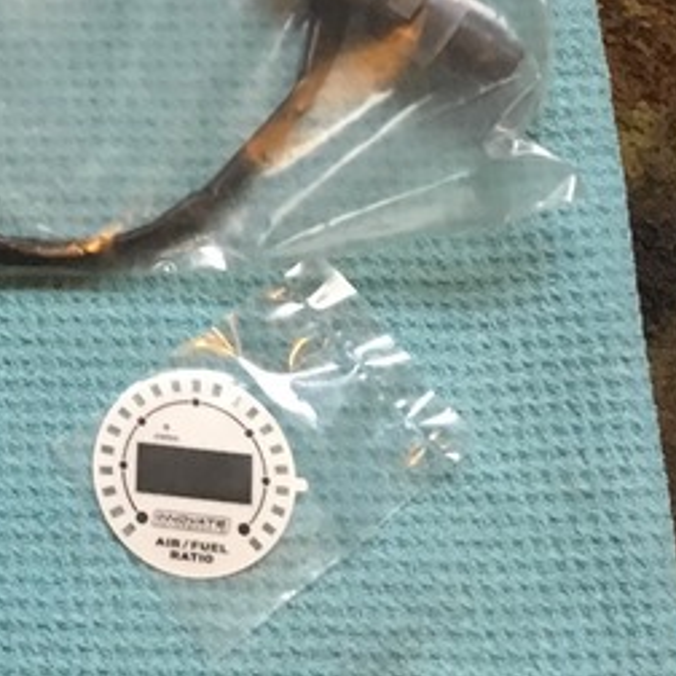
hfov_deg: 15.5
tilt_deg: -69.8
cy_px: -134
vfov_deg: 16.1
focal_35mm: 104
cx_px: -319
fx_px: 2298
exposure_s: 1/25
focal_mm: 4.15
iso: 200
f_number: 2.2
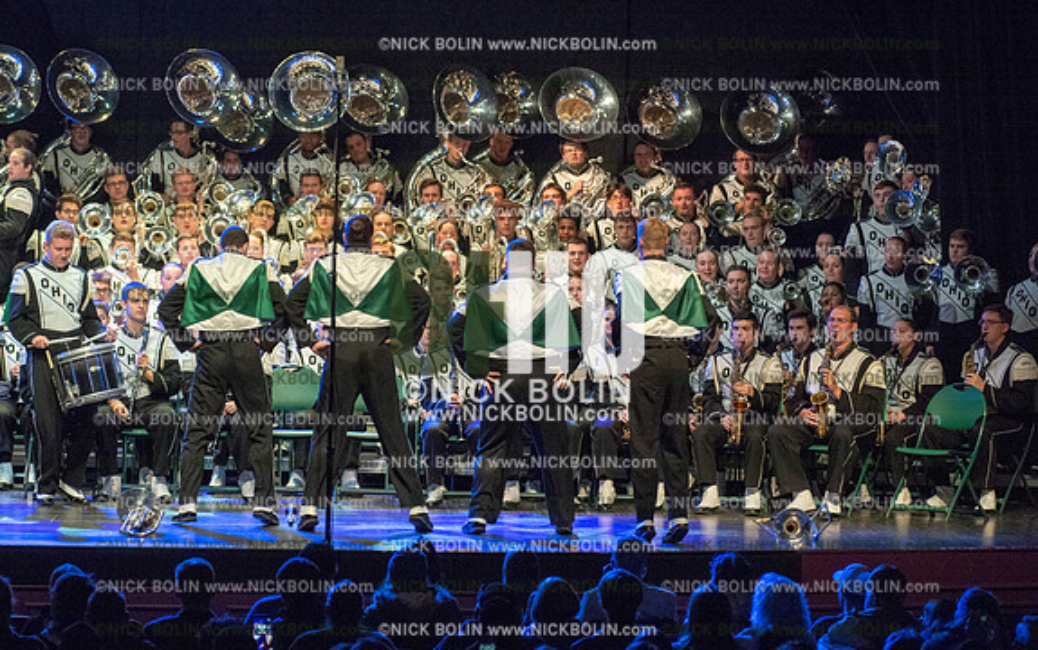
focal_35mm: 154
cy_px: 336
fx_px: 4359
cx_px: 516
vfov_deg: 8.5
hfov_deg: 13.6
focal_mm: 150
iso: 8000
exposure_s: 1/400
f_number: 5.6
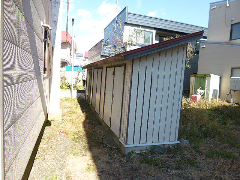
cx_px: 120
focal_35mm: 24
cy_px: 90
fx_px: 166
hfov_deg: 71.6
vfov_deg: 56.8
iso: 100
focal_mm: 4.3
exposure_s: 1/400
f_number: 2.8
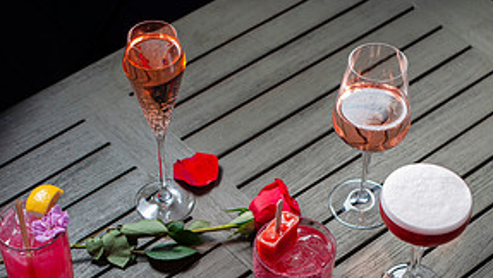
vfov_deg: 14.3
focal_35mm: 82
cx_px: 256
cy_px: 333
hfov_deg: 25.9
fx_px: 1073
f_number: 5
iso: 200
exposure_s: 1/200
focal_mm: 50
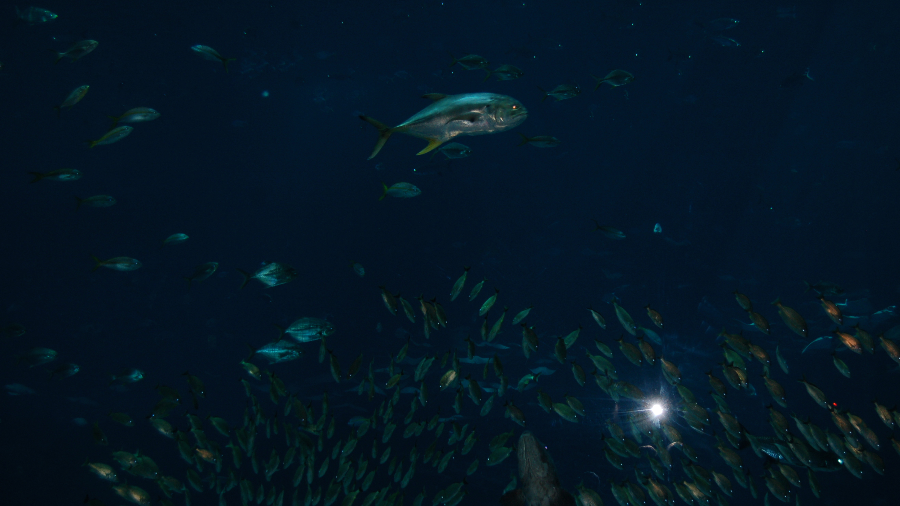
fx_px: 1456
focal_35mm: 61
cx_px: 458
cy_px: 242
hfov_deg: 34.4
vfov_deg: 19.7
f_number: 4.8
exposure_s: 1/60
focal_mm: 38
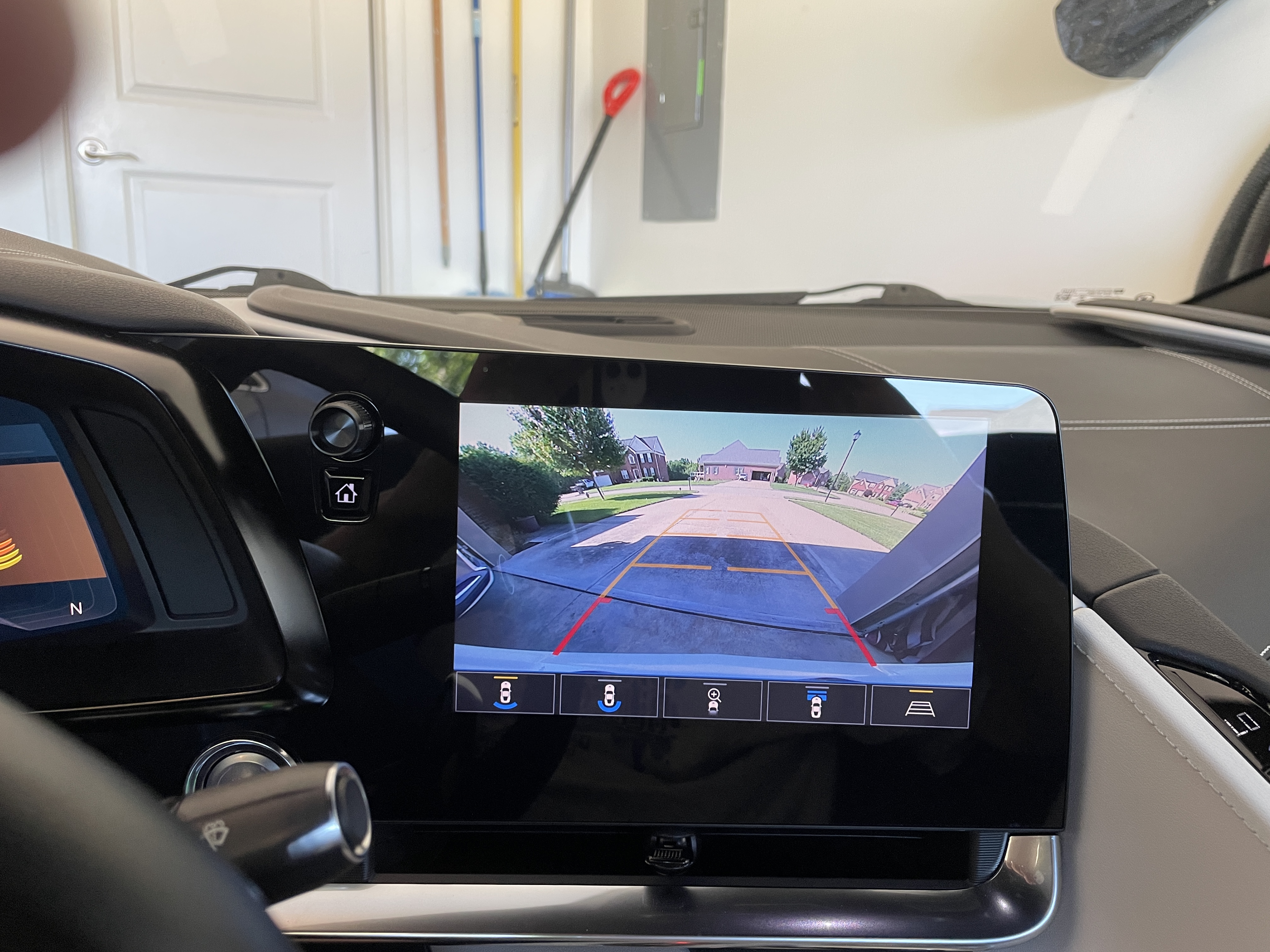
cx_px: 635
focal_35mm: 26
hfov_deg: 67.3
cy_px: 476
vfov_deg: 53.1
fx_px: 954
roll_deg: -1.0
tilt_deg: -11.8
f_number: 1.6
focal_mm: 4.2
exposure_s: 1/50
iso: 100
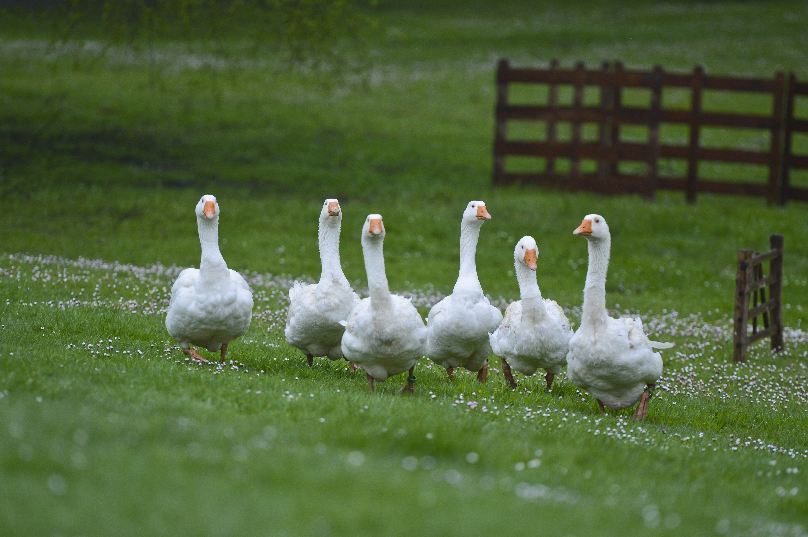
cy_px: 268
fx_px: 6727
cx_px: 404
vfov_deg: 4.6
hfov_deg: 6.9
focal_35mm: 300
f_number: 2.8
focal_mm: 200
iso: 400
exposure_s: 1/1000
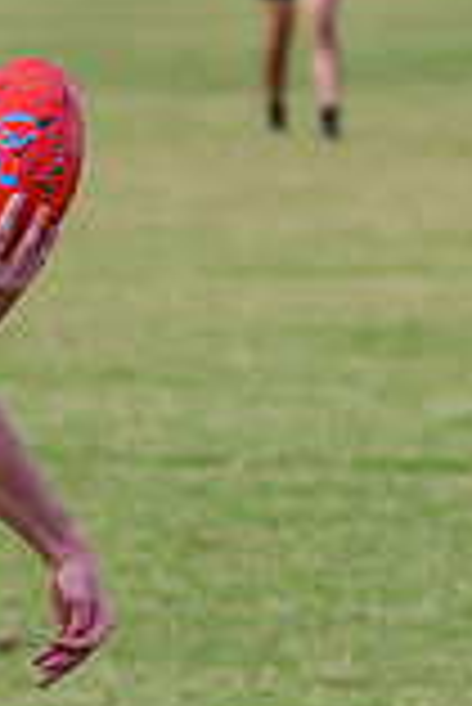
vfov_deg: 2.4
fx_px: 16502
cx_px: 95
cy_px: 798
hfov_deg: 1.6
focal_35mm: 841
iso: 900
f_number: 5
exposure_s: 1/2000
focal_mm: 170
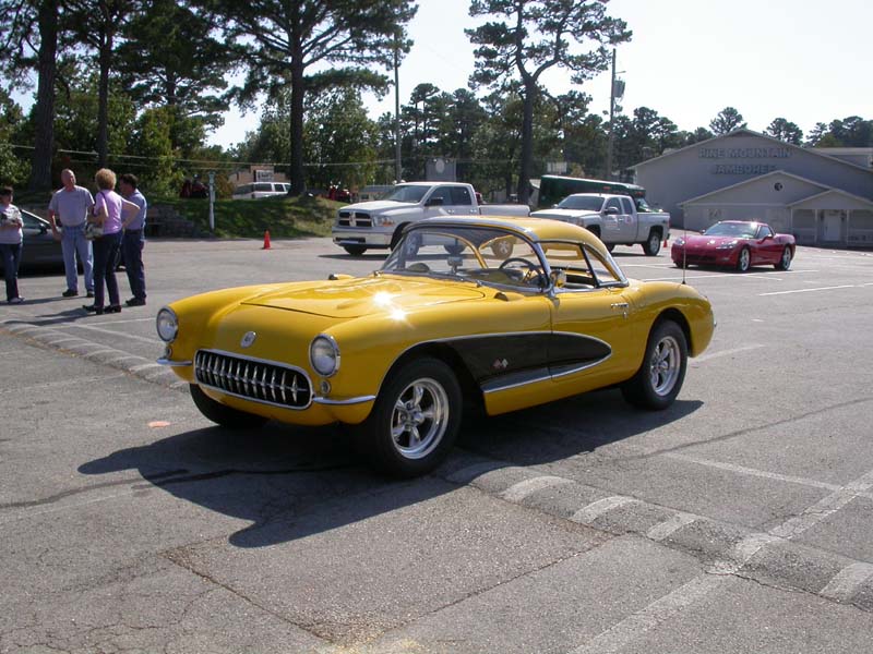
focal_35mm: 38
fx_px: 958
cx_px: 436
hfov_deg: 49.0
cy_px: 327
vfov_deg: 37.7
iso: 100
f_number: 7.5
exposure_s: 1/339
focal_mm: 7.85
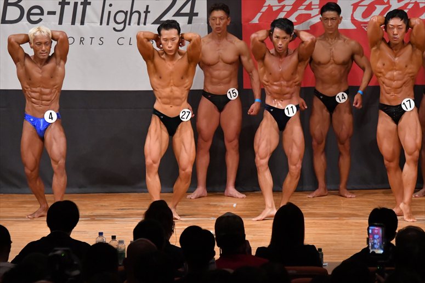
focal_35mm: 240
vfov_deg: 5.7
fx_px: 2832
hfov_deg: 8.6
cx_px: 212
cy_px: 142
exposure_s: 1/400
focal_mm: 160
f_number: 5.6
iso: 7200
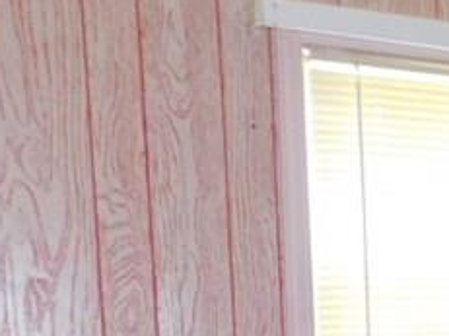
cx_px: 783
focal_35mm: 102
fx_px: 1322
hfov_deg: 16.5
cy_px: 524
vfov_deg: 13.5
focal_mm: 4
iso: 200
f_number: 3
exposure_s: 1/30
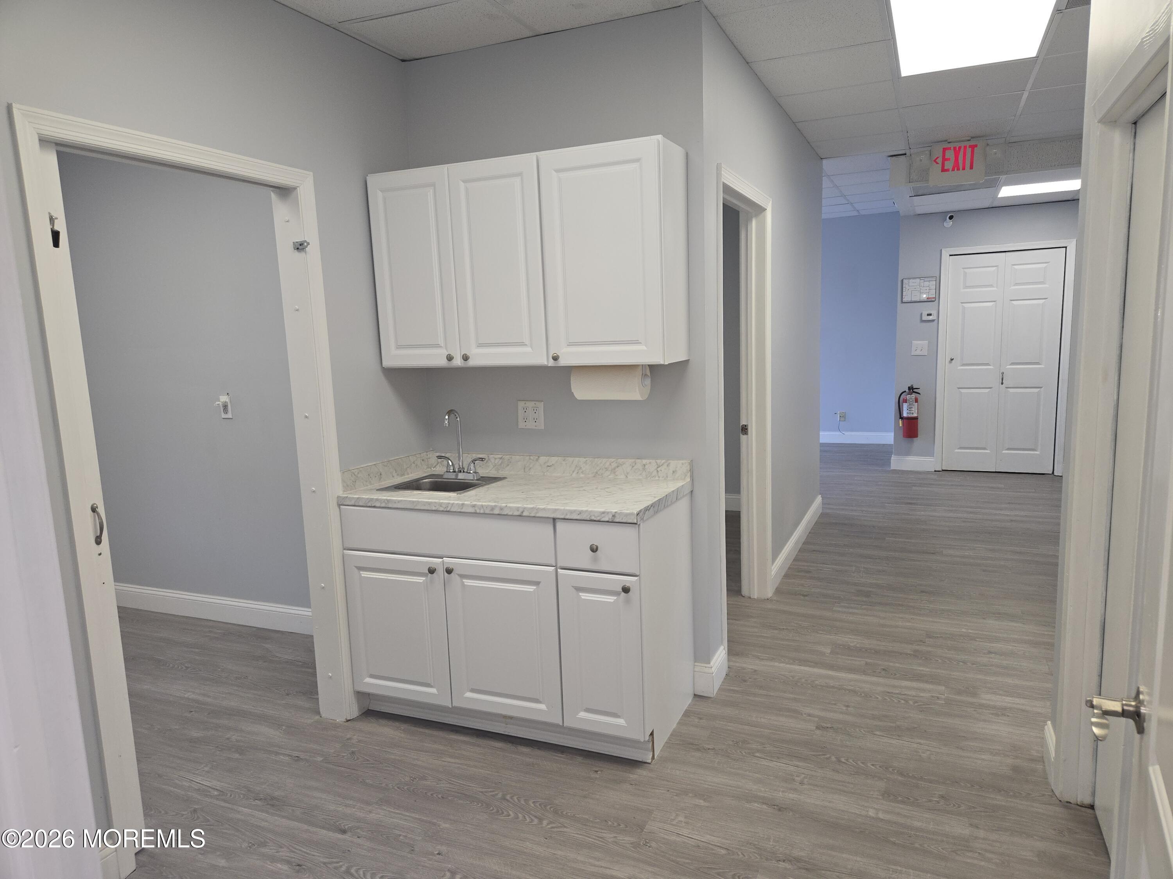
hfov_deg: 73.9
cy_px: 440
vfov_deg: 58.9
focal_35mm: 23
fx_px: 779
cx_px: 586
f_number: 1.8
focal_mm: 5.4
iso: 50
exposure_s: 1/60
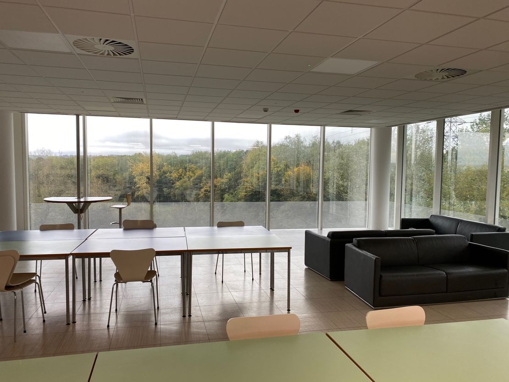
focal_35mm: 26
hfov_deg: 67.3
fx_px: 382
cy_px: 191
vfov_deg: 53.1
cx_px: 254
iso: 50
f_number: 1.8
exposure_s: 1/100
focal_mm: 4.25
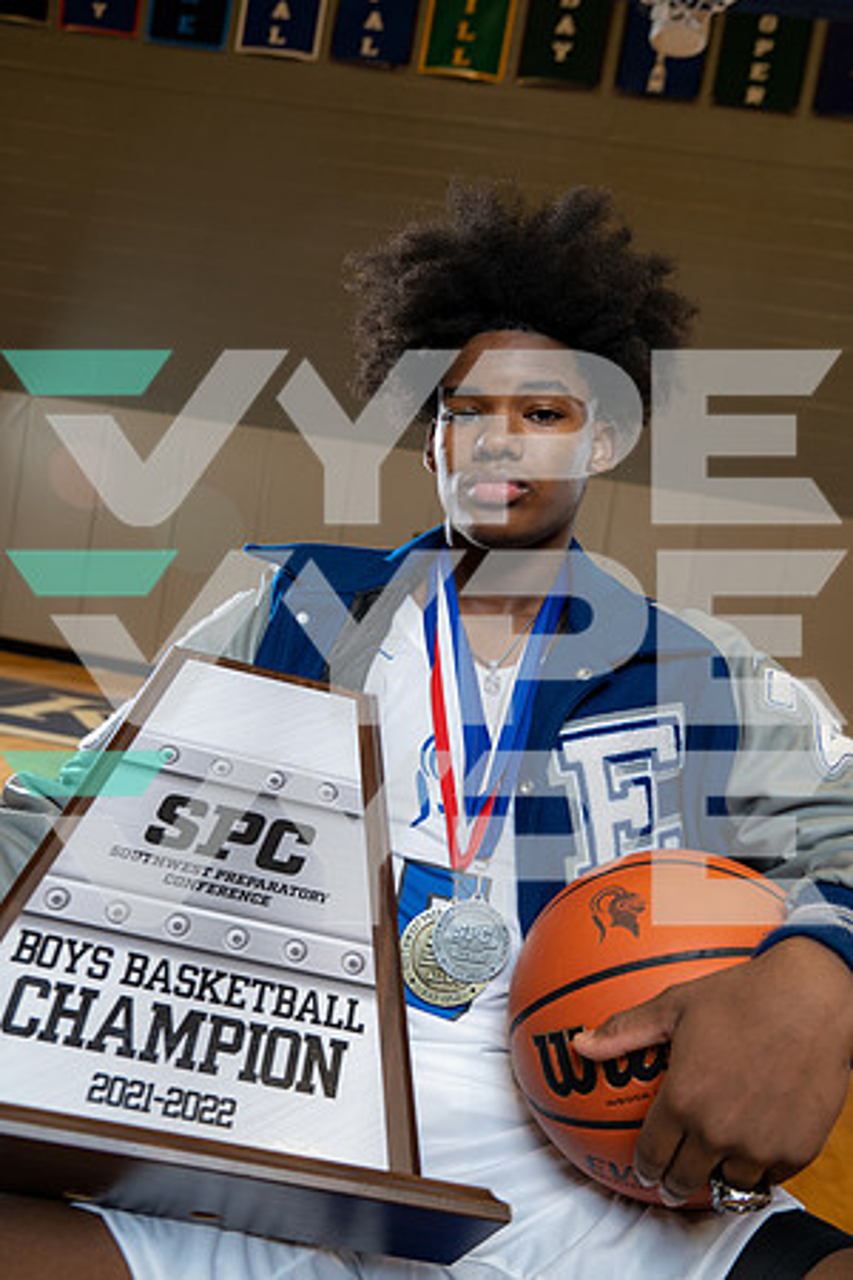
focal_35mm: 30
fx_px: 1066
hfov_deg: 43.6
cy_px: 640
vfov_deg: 61.9
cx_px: 426
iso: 400
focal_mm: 30
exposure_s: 1/125
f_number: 4
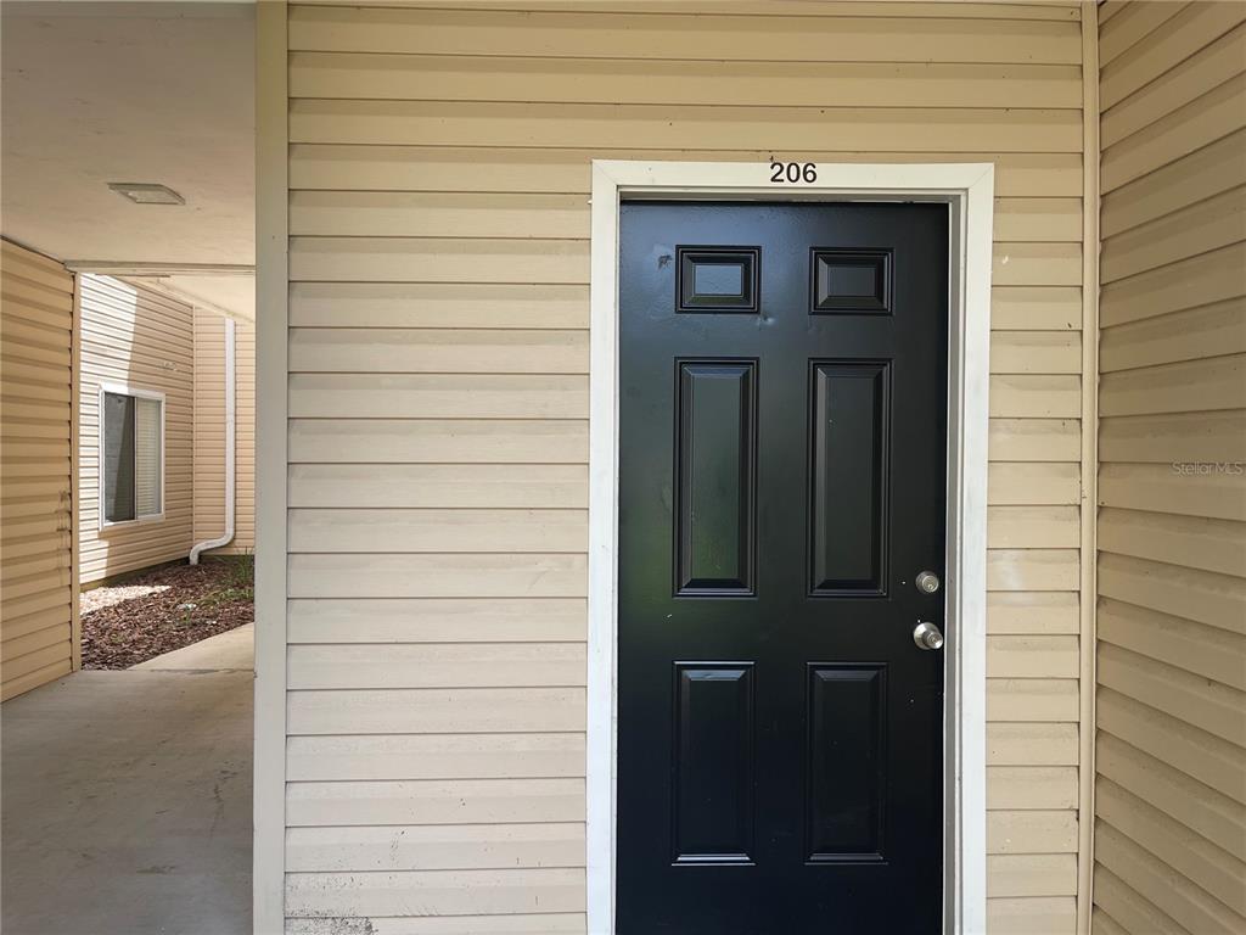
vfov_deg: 54.9
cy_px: 468
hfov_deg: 69.4
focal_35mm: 25
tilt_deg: -1.8
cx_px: 623
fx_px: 900
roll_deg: -0.2
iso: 32
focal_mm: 5.1
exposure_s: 1/265
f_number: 1.6
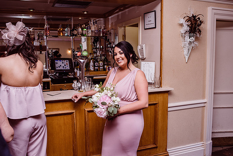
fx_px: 227
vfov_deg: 37.9
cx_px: 116
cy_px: 78
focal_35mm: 35
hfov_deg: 54.4
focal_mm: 35
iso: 400
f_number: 4.5
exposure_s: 1/200
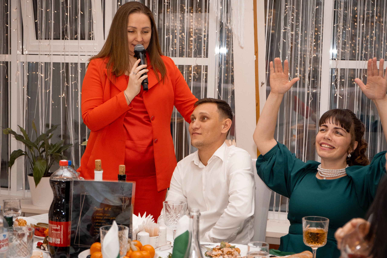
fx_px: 720
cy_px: 129
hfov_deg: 30.1
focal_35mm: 67
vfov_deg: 20.3
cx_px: 194
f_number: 4
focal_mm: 44.4
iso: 800
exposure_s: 1/125
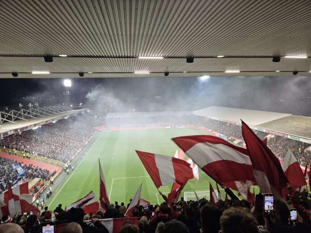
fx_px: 207
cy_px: 116
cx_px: 156
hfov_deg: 73.9
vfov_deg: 58.9
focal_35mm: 23
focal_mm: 5.4
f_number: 1.8
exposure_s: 1/100
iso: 250
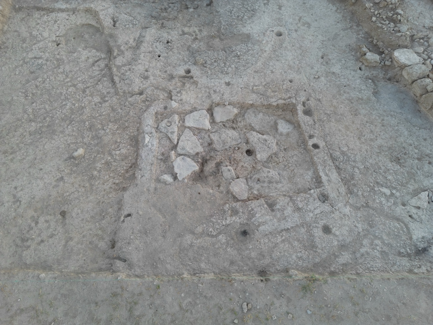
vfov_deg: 56.8
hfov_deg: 71.6
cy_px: 162
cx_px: 216
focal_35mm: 24
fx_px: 300
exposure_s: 1/40
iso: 100
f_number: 1.7
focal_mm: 6.72
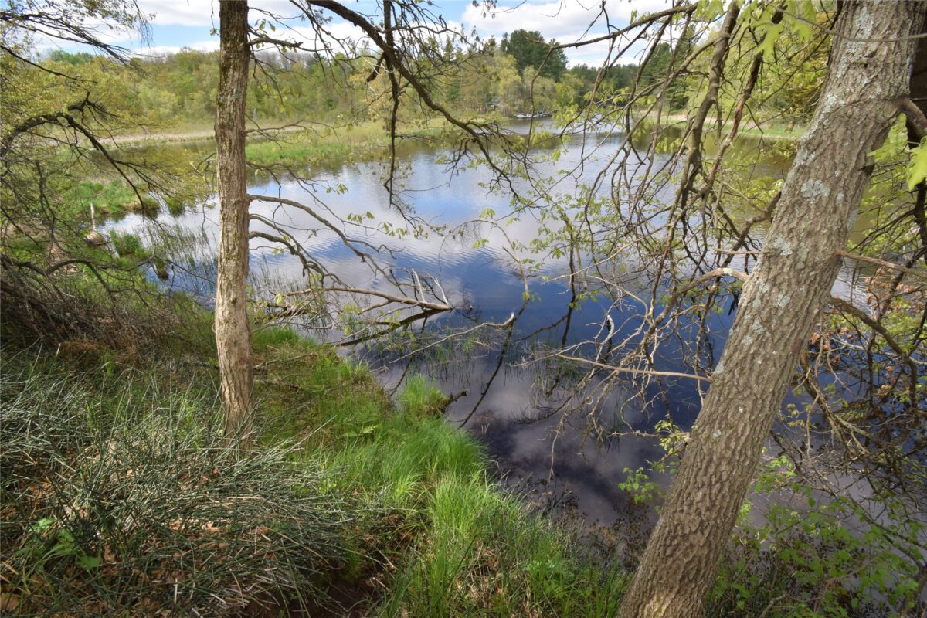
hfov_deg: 100.4
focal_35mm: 15
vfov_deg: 77.3
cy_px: 309
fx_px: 386
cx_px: 464
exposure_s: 1/200
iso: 320
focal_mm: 10
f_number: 13
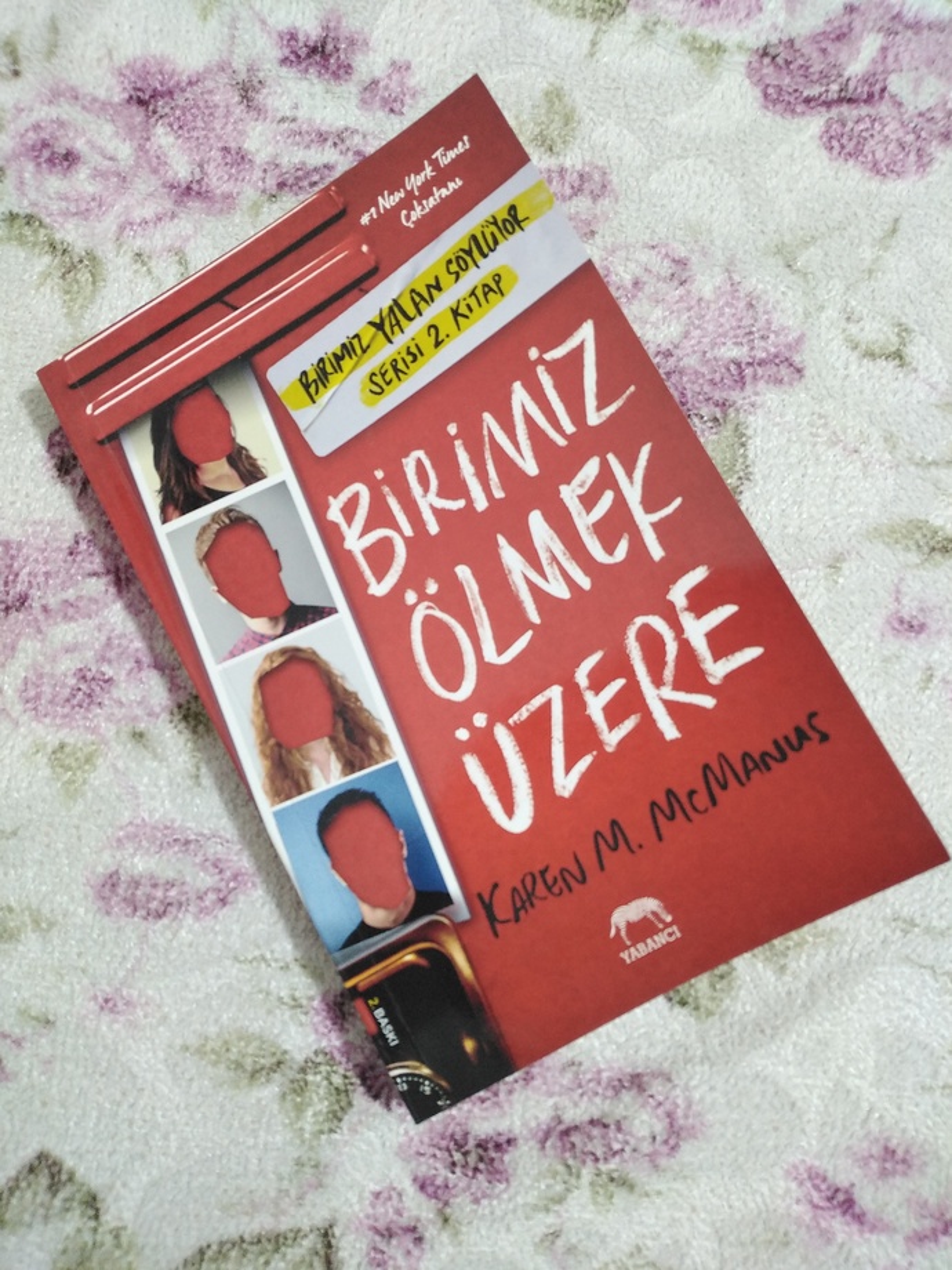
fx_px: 953
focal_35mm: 26
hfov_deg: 53.1
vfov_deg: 67.3
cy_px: 635
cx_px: 476
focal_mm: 3.62
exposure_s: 1/20
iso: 360
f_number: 1.8
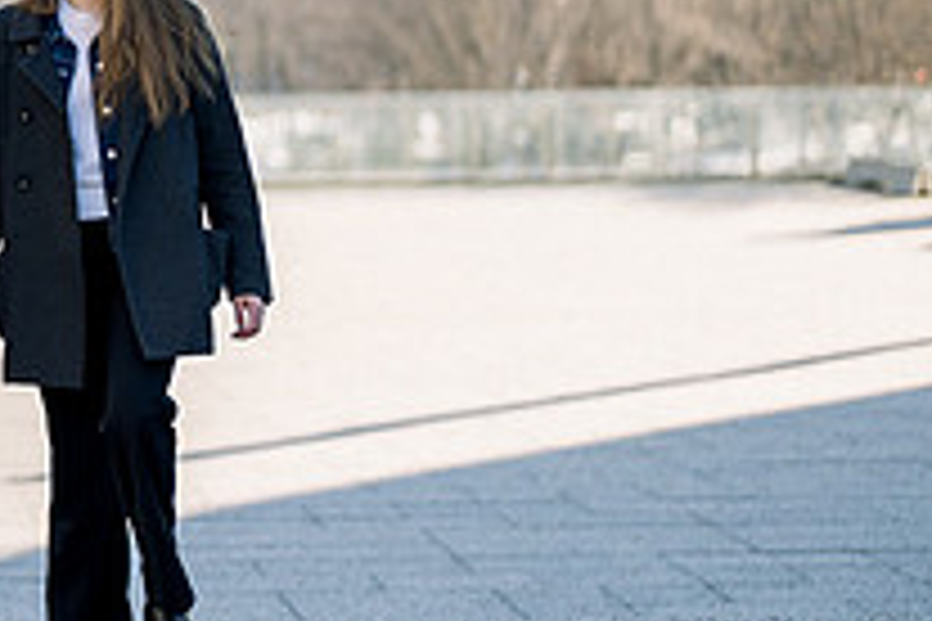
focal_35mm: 140
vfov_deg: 9.7
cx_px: -153
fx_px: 3624
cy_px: 43
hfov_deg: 14.2
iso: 100
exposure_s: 1/3200
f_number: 1.2
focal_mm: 50
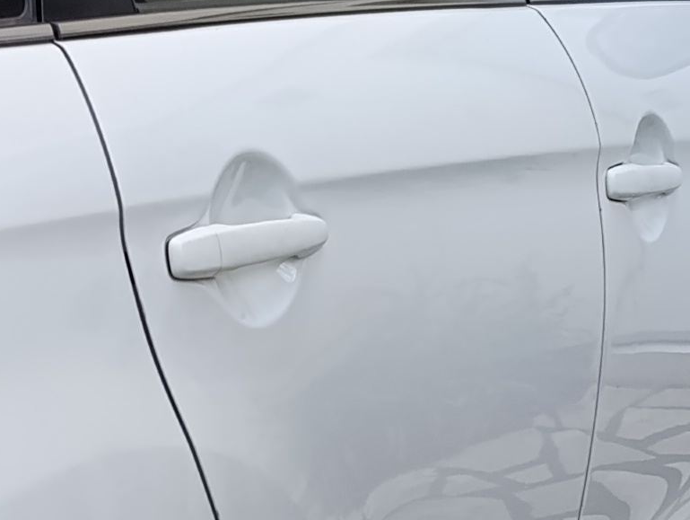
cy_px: 391
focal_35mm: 122
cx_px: -243
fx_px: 2435
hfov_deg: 15.3
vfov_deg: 12.1
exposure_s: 1/213
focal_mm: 6.14
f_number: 1.6
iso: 50
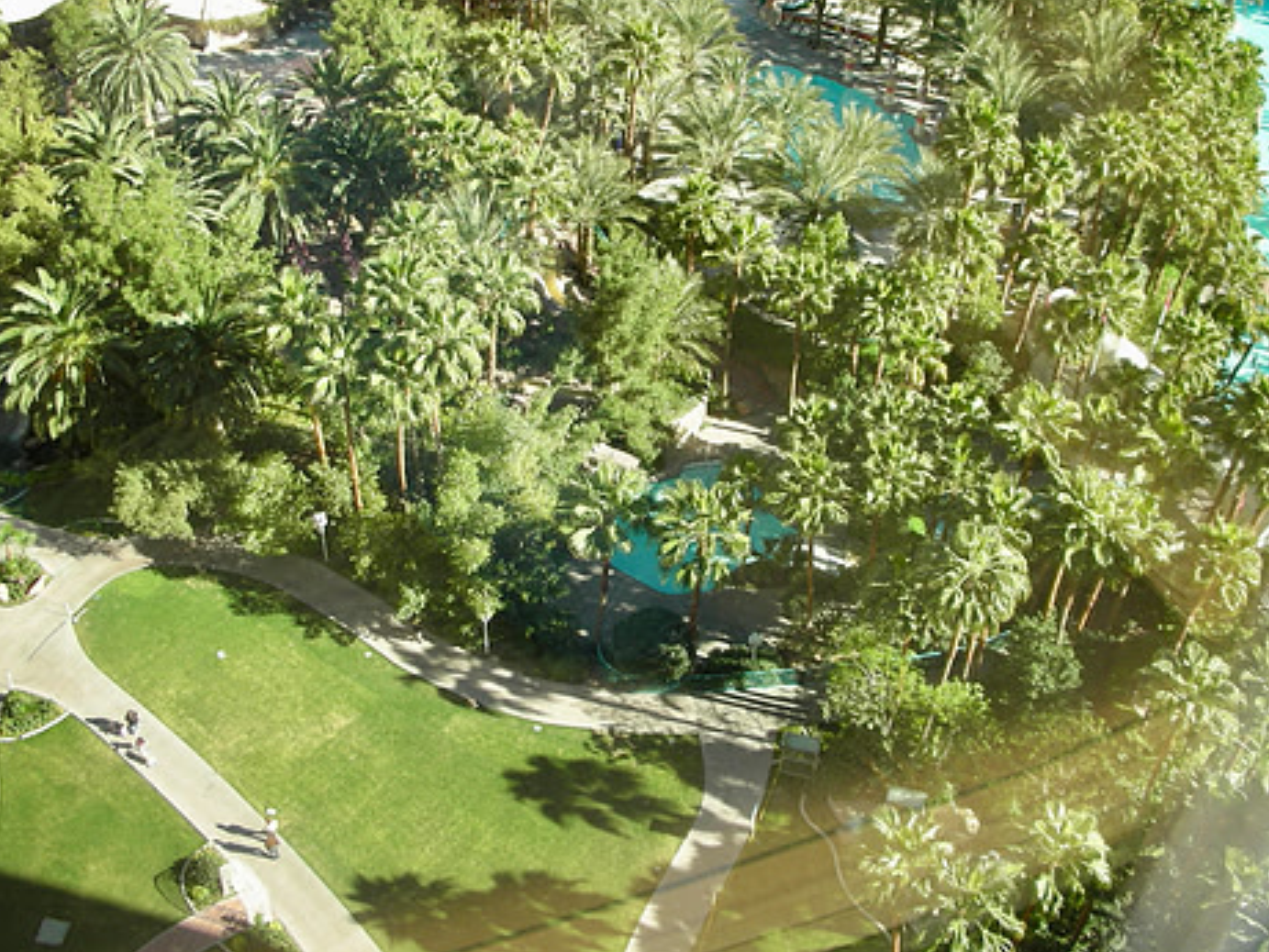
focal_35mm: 44
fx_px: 1613
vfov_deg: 32.8
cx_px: 641
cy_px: 387
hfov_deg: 42.9
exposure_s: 1/41.4
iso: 50
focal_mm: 5.8
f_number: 3
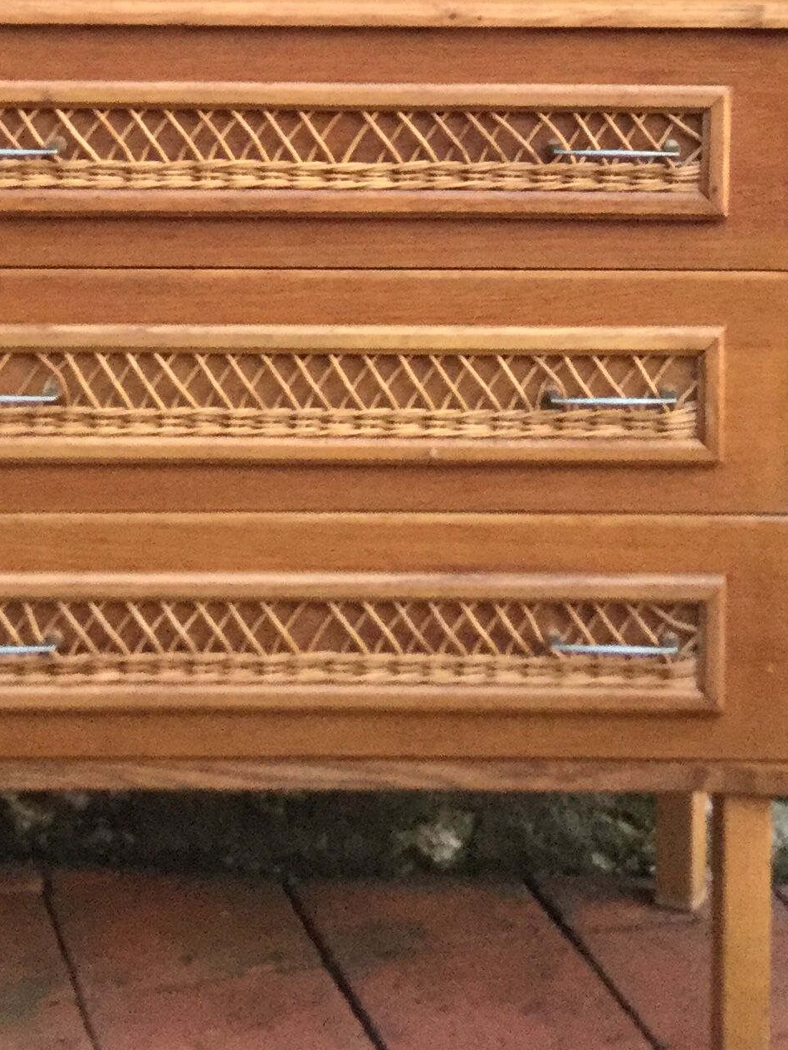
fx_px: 2428
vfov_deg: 23.3
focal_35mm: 80
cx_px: 374
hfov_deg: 18.4
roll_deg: -1.8
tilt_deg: -4.3
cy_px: -30
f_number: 2.4
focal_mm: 3.3
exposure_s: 1/33
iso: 160
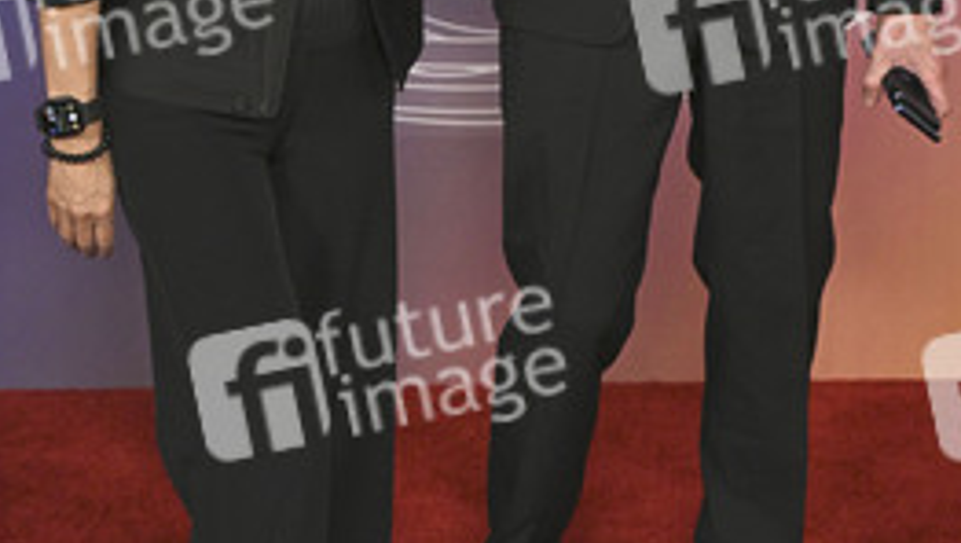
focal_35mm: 75
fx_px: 1913
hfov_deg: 28.2
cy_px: -176
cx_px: 484
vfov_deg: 15.3
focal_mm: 47
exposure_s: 1/320
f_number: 4.5
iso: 2000
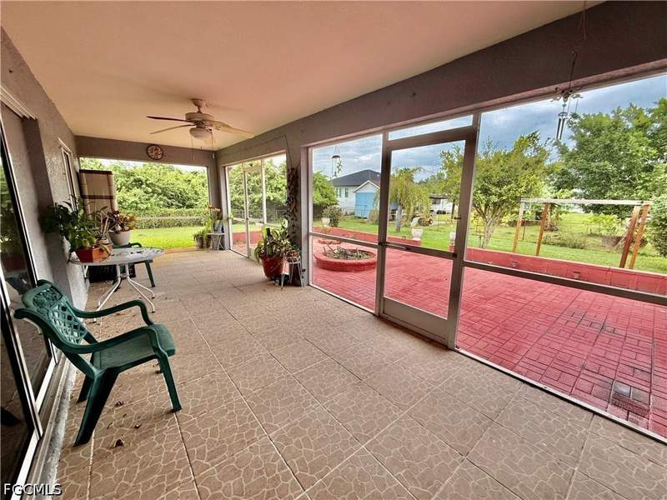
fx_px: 270
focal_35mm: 14
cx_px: 334
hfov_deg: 102.1
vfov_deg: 85.7
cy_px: 250
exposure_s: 1/370
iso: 50
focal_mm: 2.22
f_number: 2.2
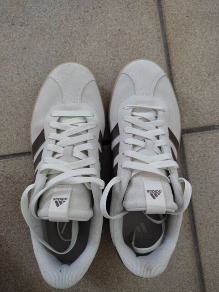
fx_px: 219
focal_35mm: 26
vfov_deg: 67.3
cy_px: 146
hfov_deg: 53.1
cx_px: 110
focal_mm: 4.74
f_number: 1.79
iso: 594
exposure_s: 1/33
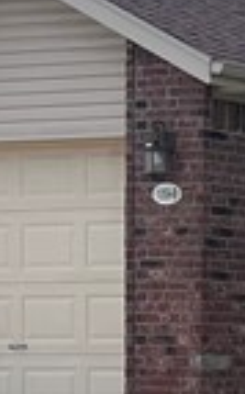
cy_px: 353
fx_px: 2122
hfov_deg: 5.4
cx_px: 1131
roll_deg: -0.1
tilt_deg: -1.2
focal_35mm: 198
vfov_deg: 10.5
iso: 50
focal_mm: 5.7
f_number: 1.5
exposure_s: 1/6993
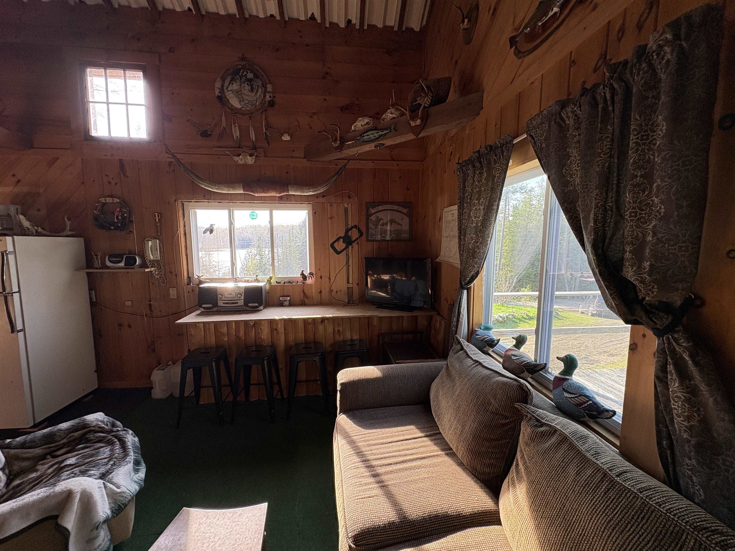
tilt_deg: -6.1
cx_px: 368
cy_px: 276
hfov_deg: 102.1
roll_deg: +0.4
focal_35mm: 14
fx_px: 297
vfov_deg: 85.7
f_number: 2.2
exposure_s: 1/99
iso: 125
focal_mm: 2.22
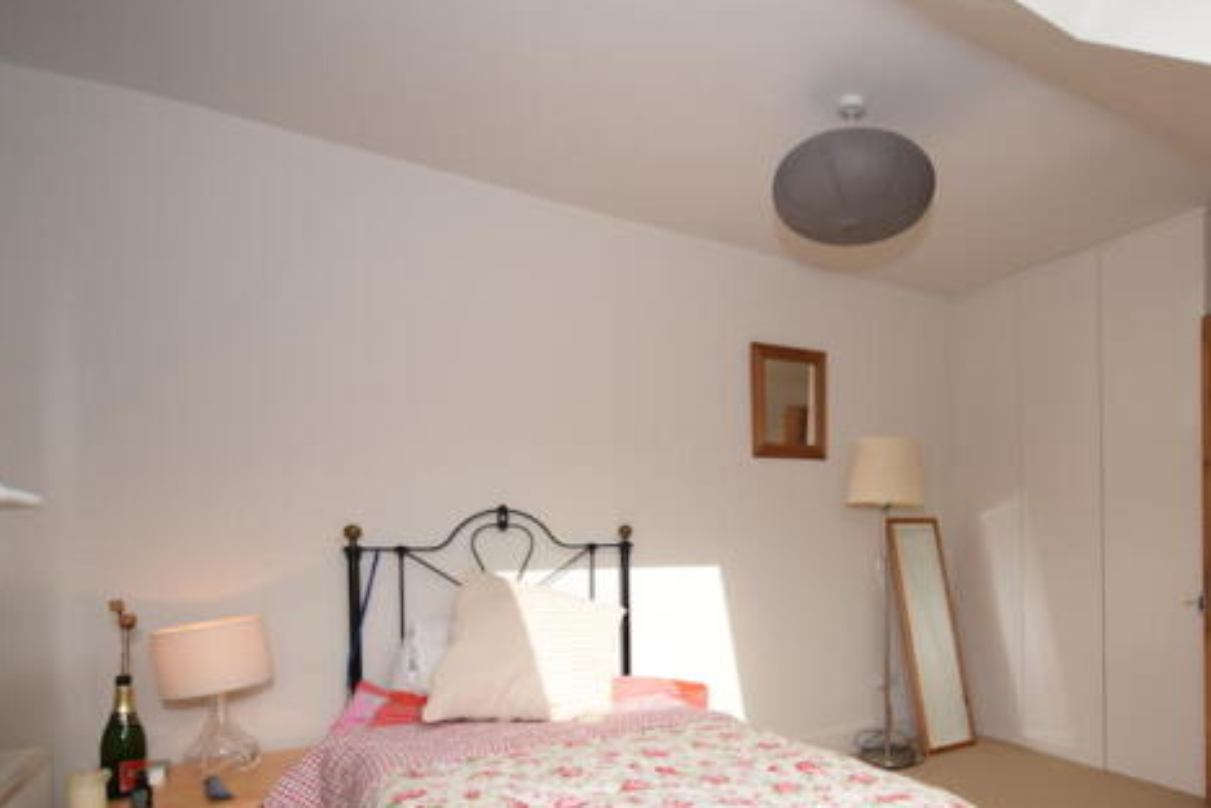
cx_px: 819
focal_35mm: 21
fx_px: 706
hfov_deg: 78.3
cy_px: 556
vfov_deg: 57.8
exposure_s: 1/125
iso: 125
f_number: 5.6
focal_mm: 10
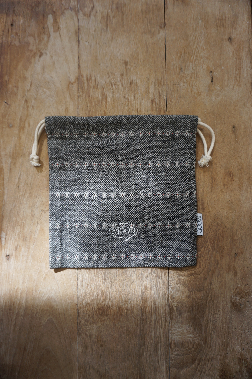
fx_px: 252
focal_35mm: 24
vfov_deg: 73.7
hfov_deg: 53.1
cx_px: 126
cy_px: 190
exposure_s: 1/60
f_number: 4
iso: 100
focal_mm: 16
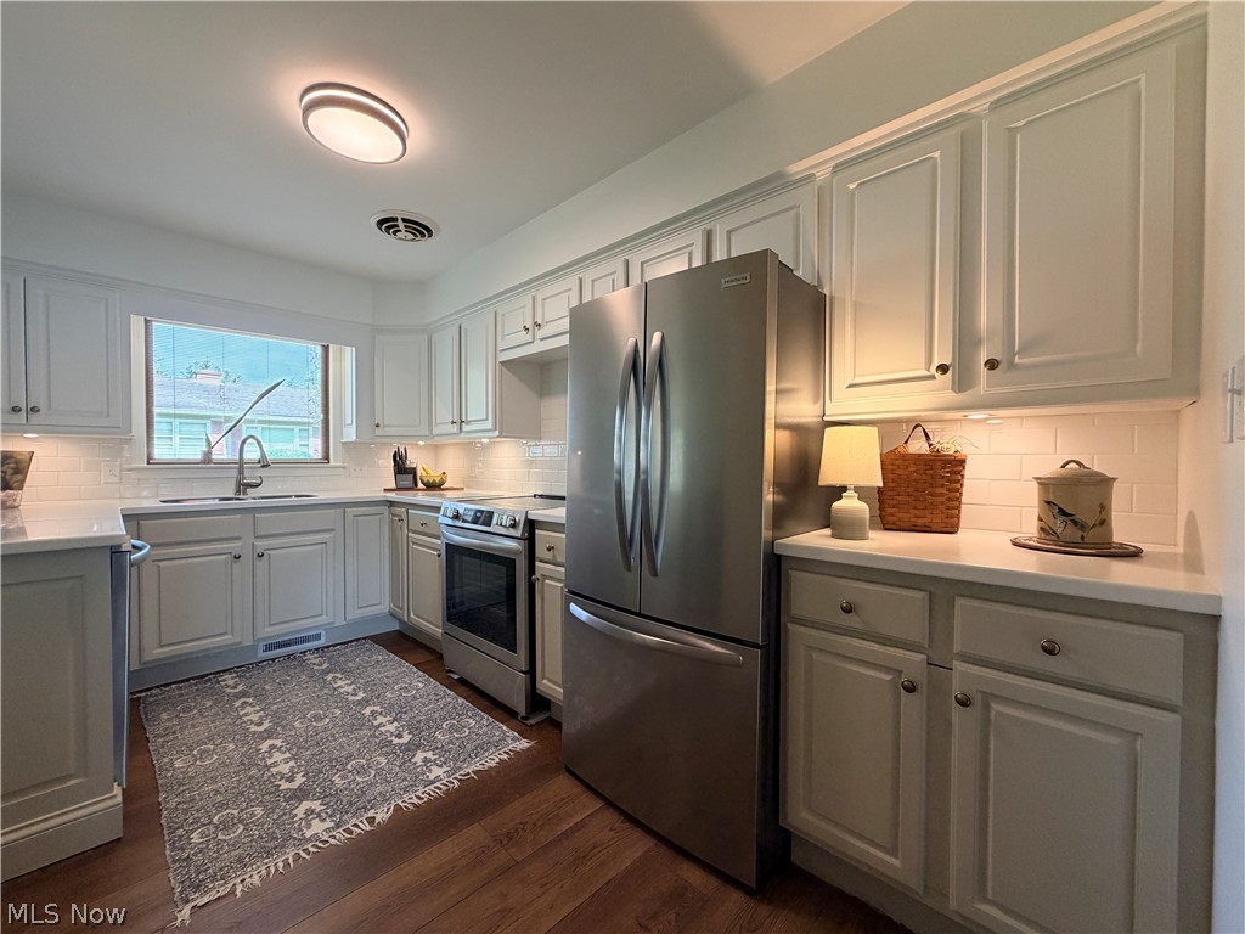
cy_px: 467
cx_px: 622
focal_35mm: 14
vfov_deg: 85.7
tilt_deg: -1.4
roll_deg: +0.1
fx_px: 504
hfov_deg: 102.1
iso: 250
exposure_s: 1/120
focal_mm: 2.22
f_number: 2.2
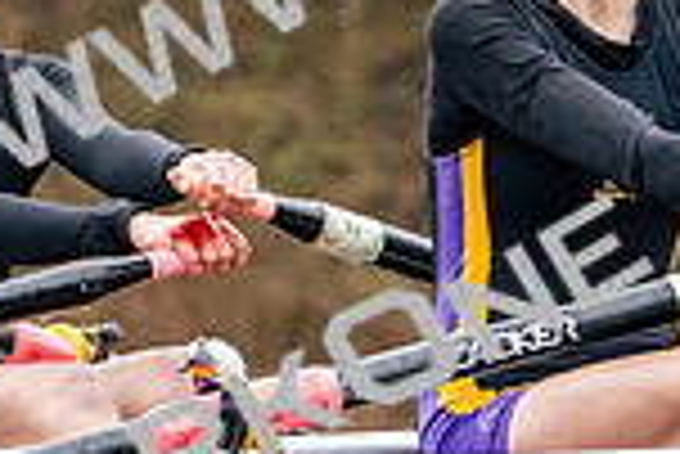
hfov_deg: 1.8
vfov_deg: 1.2
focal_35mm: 1165
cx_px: 518
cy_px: 182
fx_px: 22026
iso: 6400
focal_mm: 303
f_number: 6.3
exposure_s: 1/2000
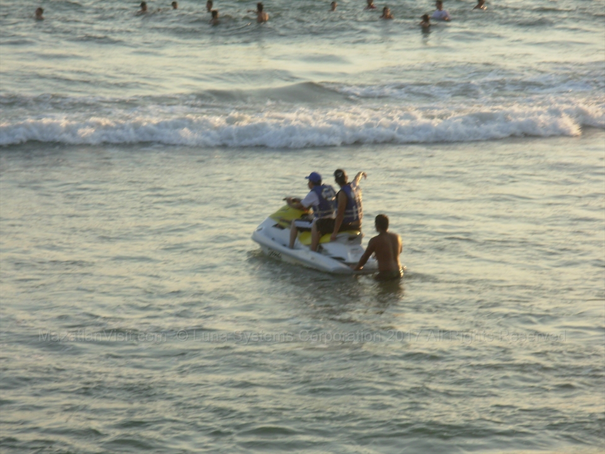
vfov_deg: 7.8
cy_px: 227
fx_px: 3321
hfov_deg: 10.4
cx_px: 302
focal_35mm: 190
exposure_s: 1/166
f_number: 5
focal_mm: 31.4
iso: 50
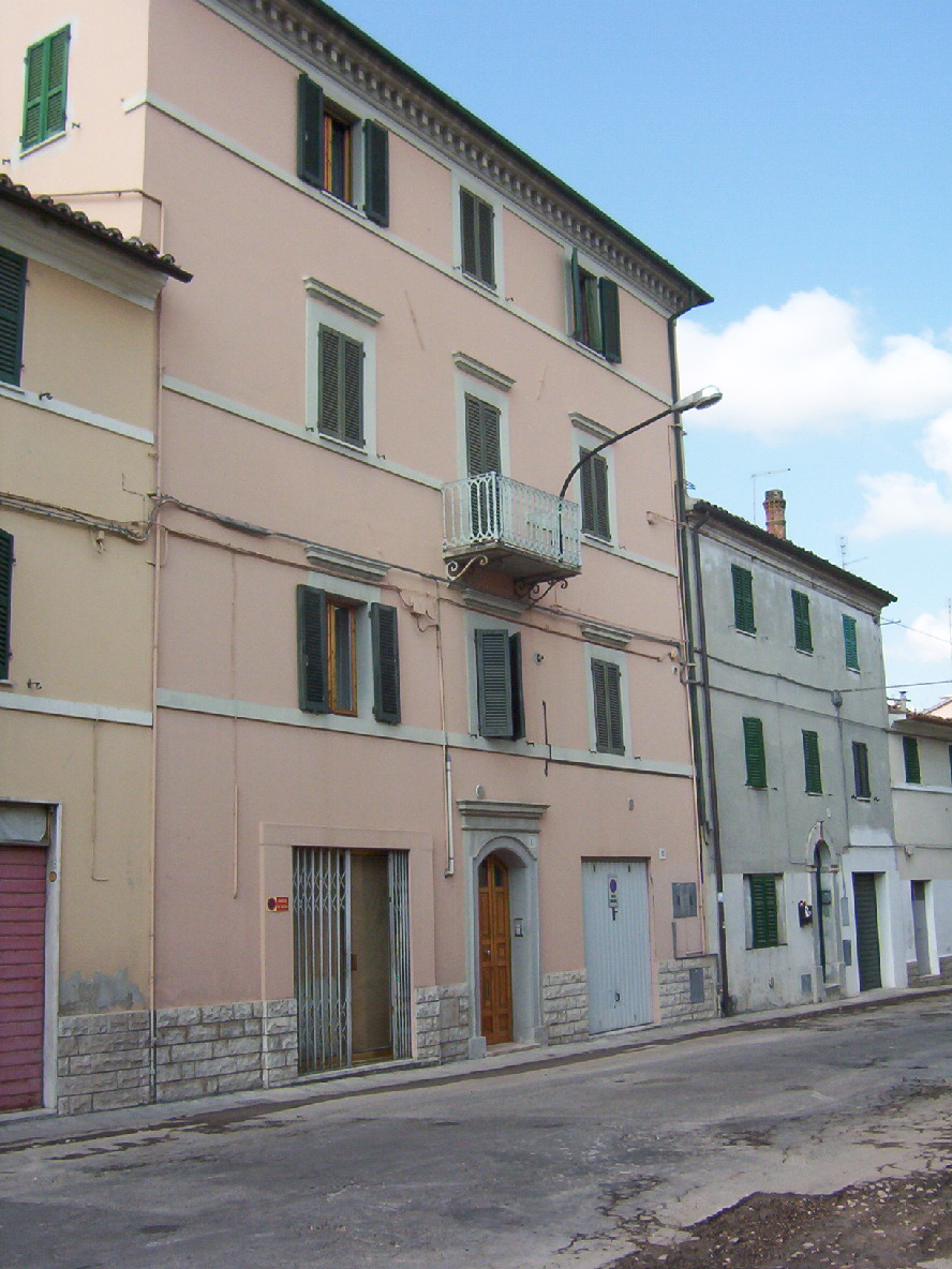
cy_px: 634
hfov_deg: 39.7
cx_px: 476
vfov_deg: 51.4
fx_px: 1320
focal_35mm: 36
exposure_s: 1/491
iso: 100
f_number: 5.24
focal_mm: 5.54
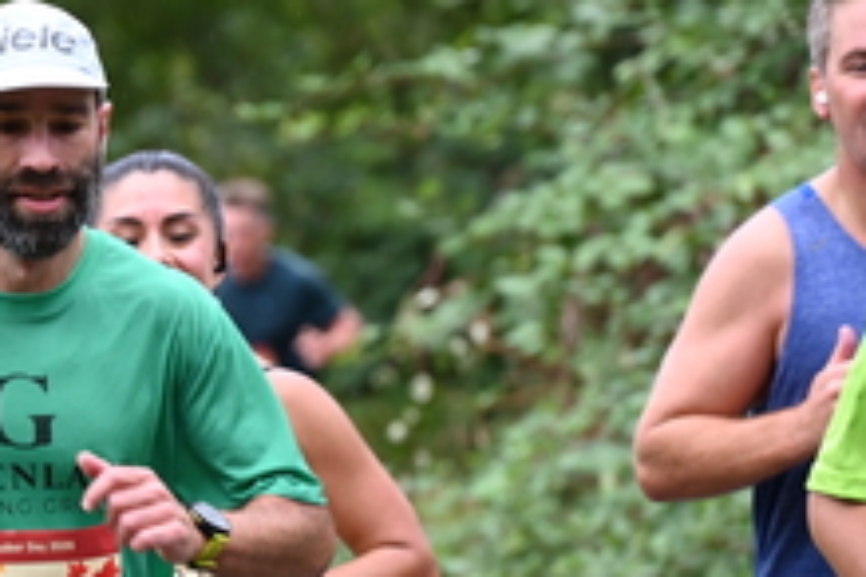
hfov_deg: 4.1
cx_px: -24
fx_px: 12099
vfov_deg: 2.7
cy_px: 326
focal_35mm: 503
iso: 800
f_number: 6.3
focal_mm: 200
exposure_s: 1/250
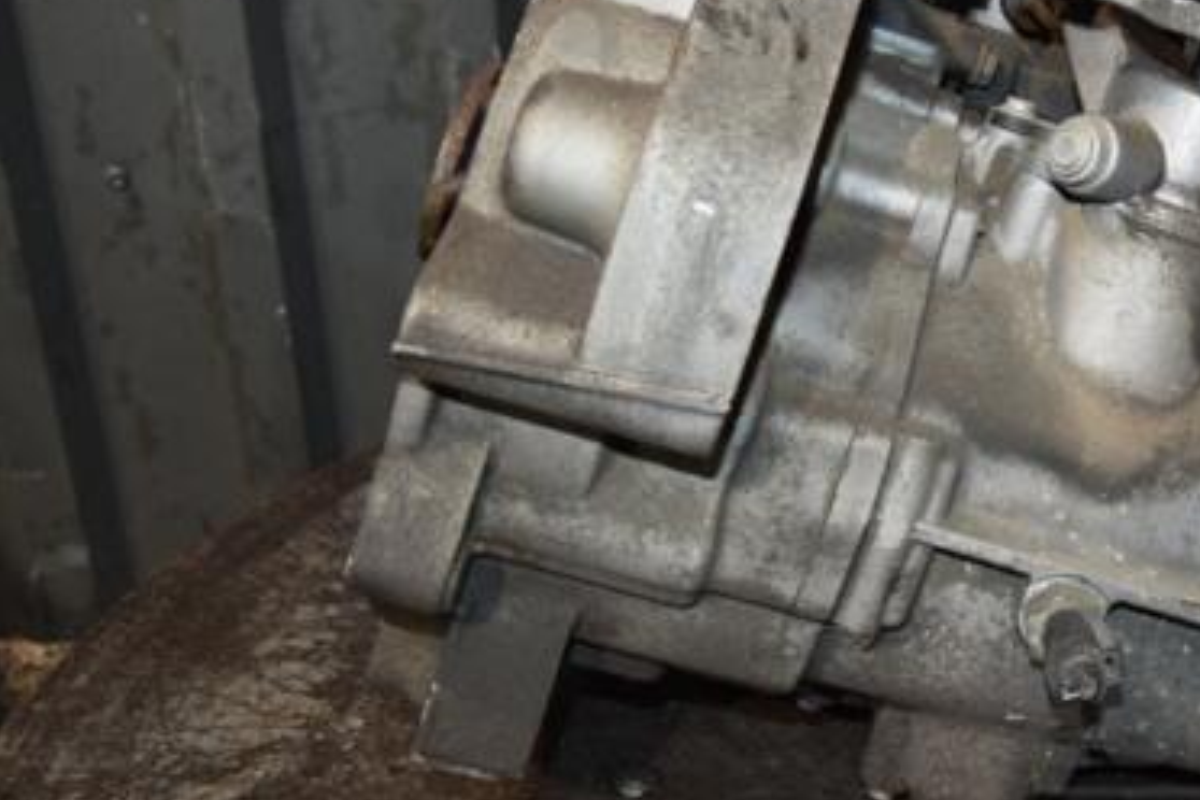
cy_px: 287
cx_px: 965
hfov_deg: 37.6
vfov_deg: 26.5
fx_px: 1693
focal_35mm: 51
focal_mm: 21
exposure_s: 1/60
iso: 800
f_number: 5
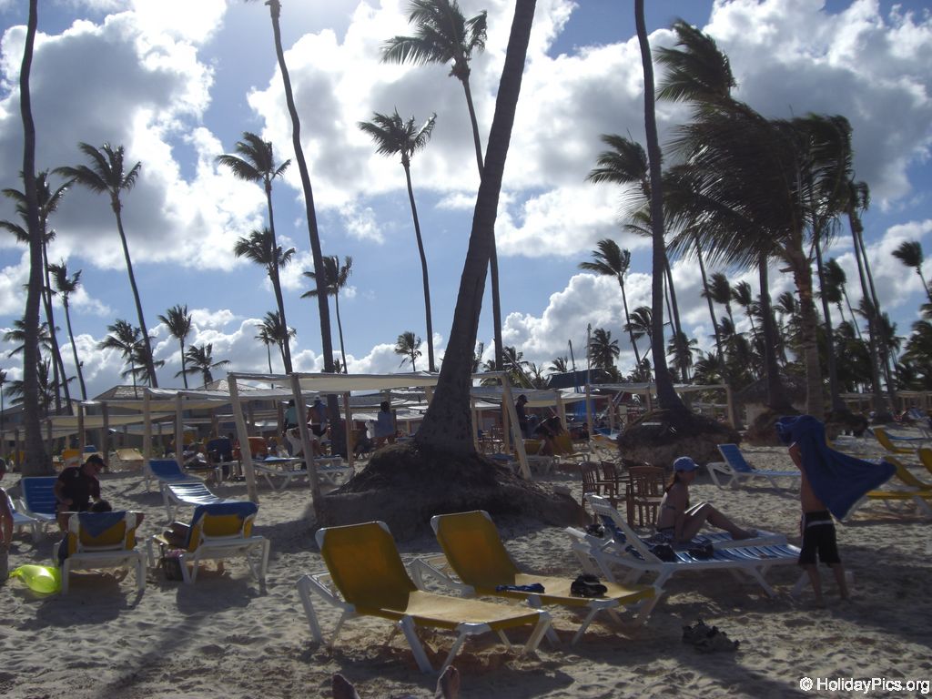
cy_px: 350
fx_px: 1023
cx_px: 466
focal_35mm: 38
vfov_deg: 37.7
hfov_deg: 49.0
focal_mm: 6.2
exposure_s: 1/500
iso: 64
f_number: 8
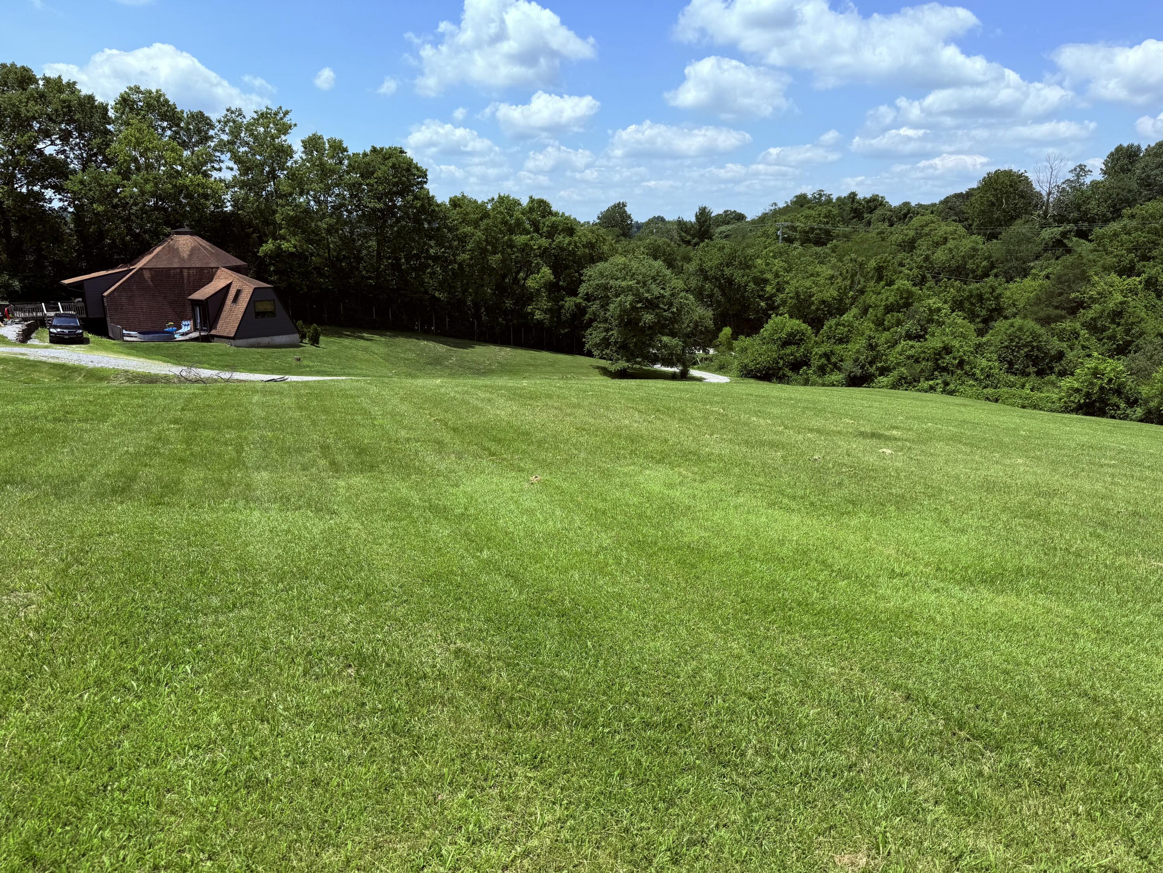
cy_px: 436
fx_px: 806
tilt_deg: -13.0
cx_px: 582
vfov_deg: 56.8
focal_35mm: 24
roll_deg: -0.6
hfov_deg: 71.6
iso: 80
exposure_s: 1/4167
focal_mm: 6.76
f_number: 1.78
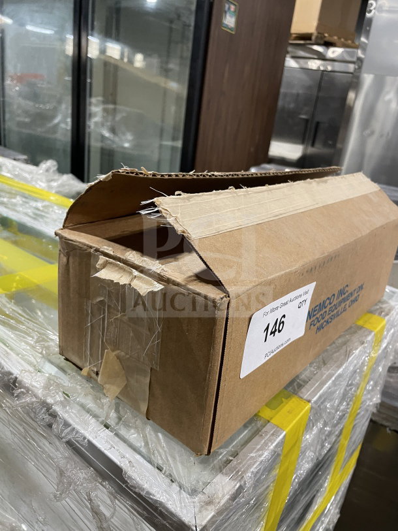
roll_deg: -7.5
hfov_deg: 53.1
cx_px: 199
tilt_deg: -20.5
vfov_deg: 67.3
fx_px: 398
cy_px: 266
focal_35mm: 26
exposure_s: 1/60
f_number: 1.6
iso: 160
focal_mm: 4.2
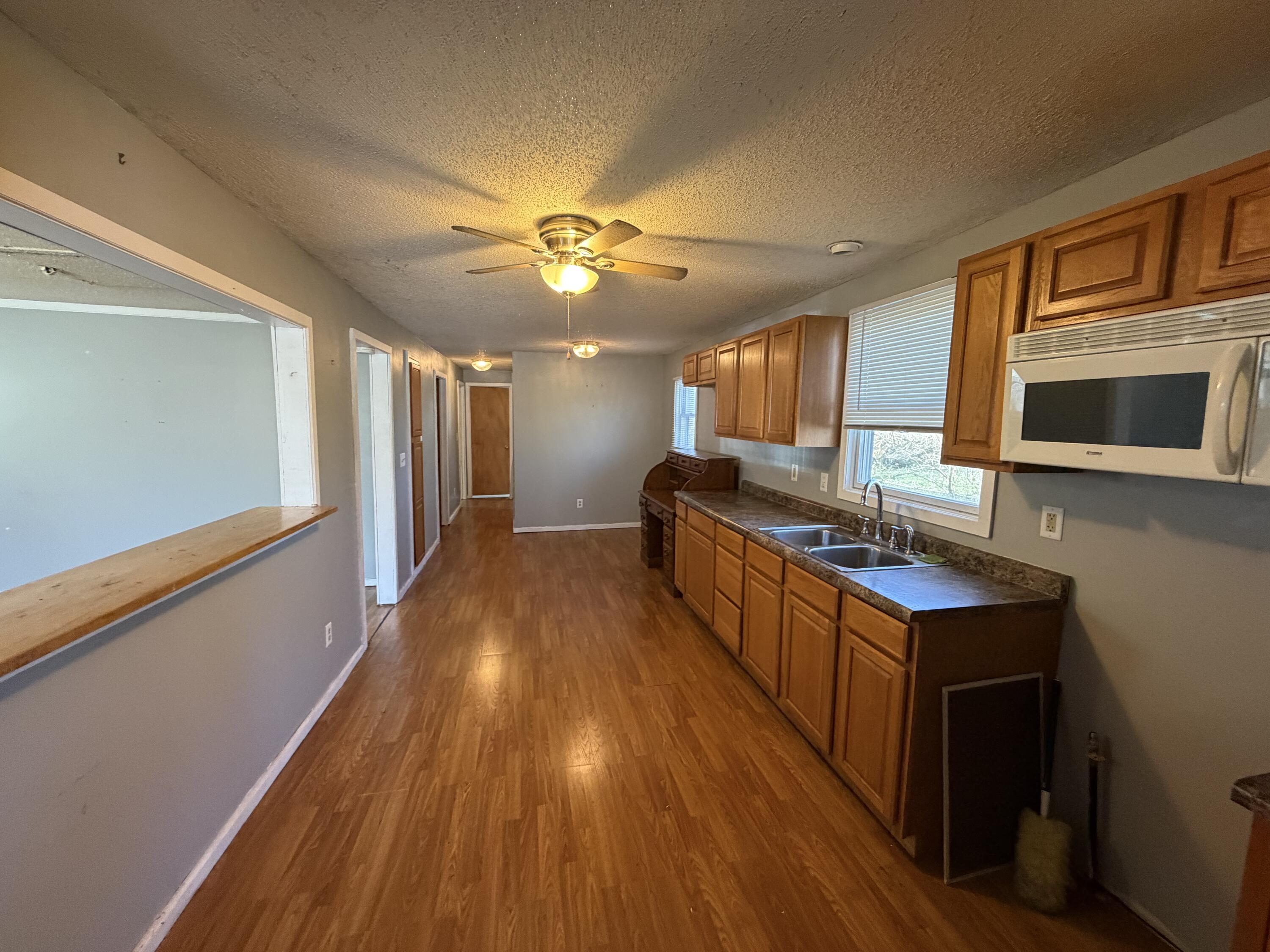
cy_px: 476
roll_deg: -0.1
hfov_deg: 102.1
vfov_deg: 85.7
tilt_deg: -6.4
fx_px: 514
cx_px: 635
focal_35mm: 14
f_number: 2.2
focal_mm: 2.22
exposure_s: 1/60
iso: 400
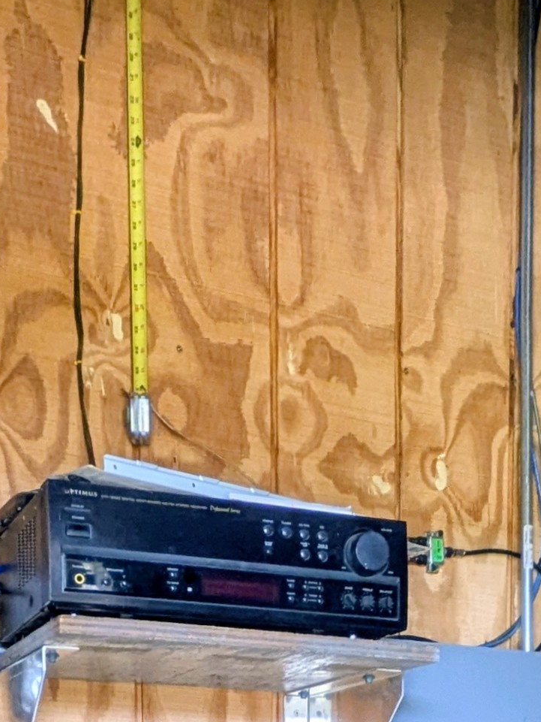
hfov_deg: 25.2
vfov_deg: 27.7
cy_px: 937
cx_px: 251
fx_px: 1208
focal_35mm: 58
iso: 90
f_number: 2.2
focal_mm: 1.85
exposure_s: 1/68.1
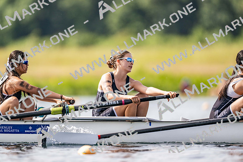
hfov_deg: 3.4
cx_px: 122
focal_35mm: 600
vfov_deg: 2.3
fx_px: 4051
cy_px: 81
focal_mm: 600
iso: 220
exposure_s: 1/2500
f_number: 4
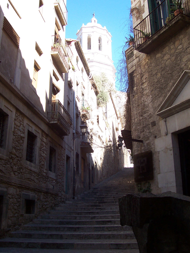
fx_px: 271
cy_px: 126
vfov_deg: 50.1
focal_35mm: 37
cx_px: 95
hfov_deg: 38.7
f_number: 2.8
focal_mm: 5.6
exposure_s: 1/350
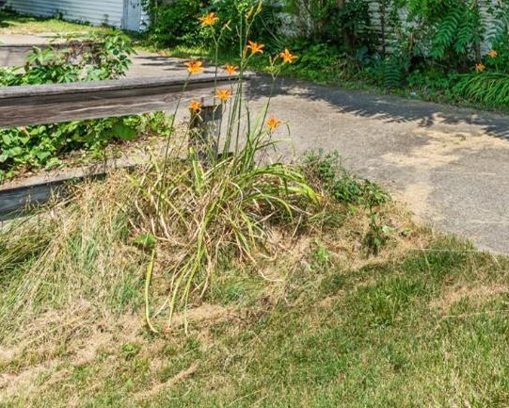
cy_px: -37
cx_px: 479
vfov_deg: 33.5
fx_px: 588
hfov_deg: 42.1
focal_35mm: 39
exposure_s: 1/160
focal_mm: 15
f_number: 5.6
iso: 100
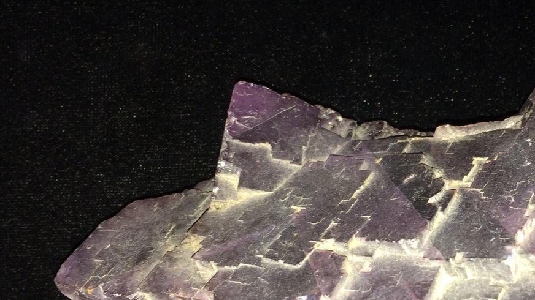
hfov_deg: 33.9
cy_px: 233
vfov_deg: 19.9
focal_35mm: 60
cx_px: 427
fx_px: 851
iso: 32
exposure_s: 1/28
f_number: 2.2
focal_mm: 4.12
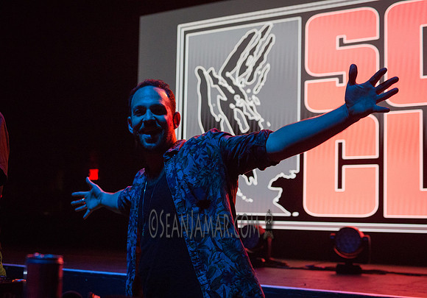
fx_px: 562
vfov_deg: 29.7
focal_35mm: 47
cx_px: 178
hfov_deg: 41.5
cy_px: 178
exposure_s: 1/320
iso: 3200
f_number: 3.5
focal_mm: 38
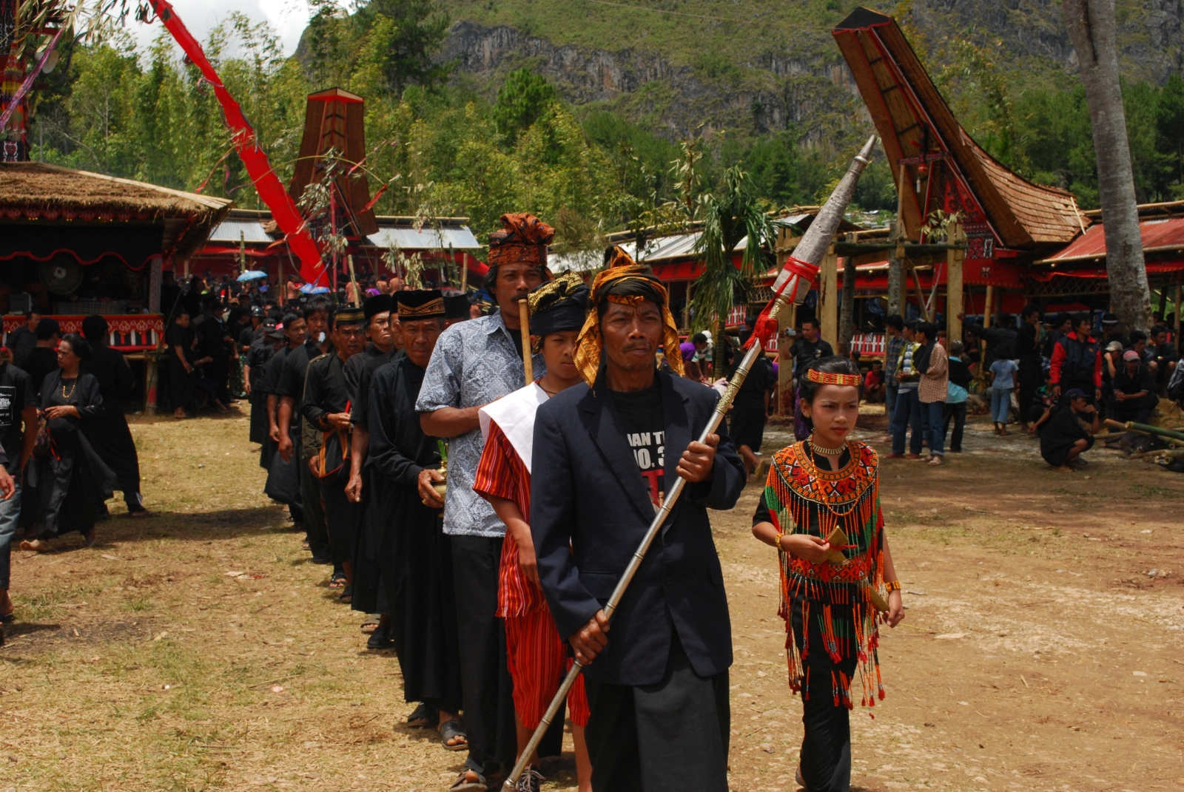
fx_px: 1581
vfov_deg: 28.2
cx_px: 592
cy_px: 396
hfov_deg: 41.1
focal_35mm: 48
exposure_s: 1/400
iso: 400
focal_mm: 32
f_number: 10
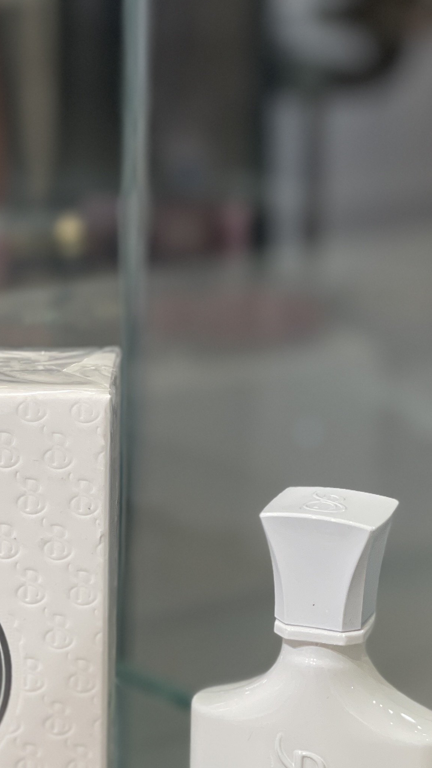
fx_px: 2281
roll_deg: -0.9
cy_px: 557
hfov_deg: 10.8
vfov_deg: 19.0
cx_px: 134
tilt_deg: -18.0
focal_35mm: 112
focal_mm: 6
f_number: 2
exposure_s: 1/122
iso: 100
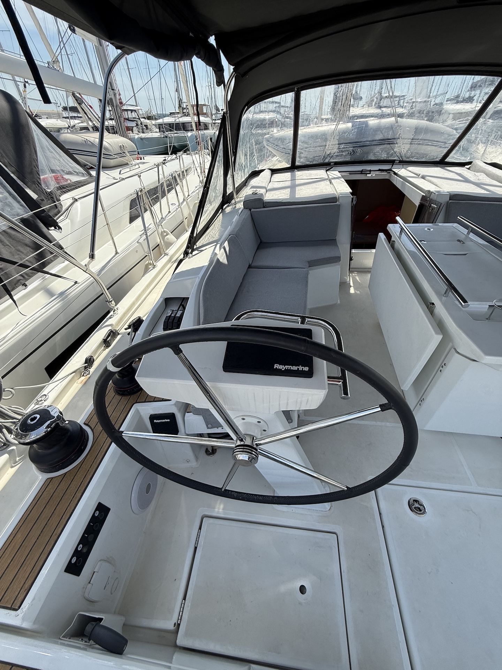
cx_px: 251
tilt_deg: -38.0
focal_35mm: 14
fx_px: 271
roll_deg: +2.3
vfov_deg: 102.1
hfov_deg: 85.7
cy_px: 335
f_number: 2.2
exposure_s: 1/1497
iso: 64
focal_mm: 2.22
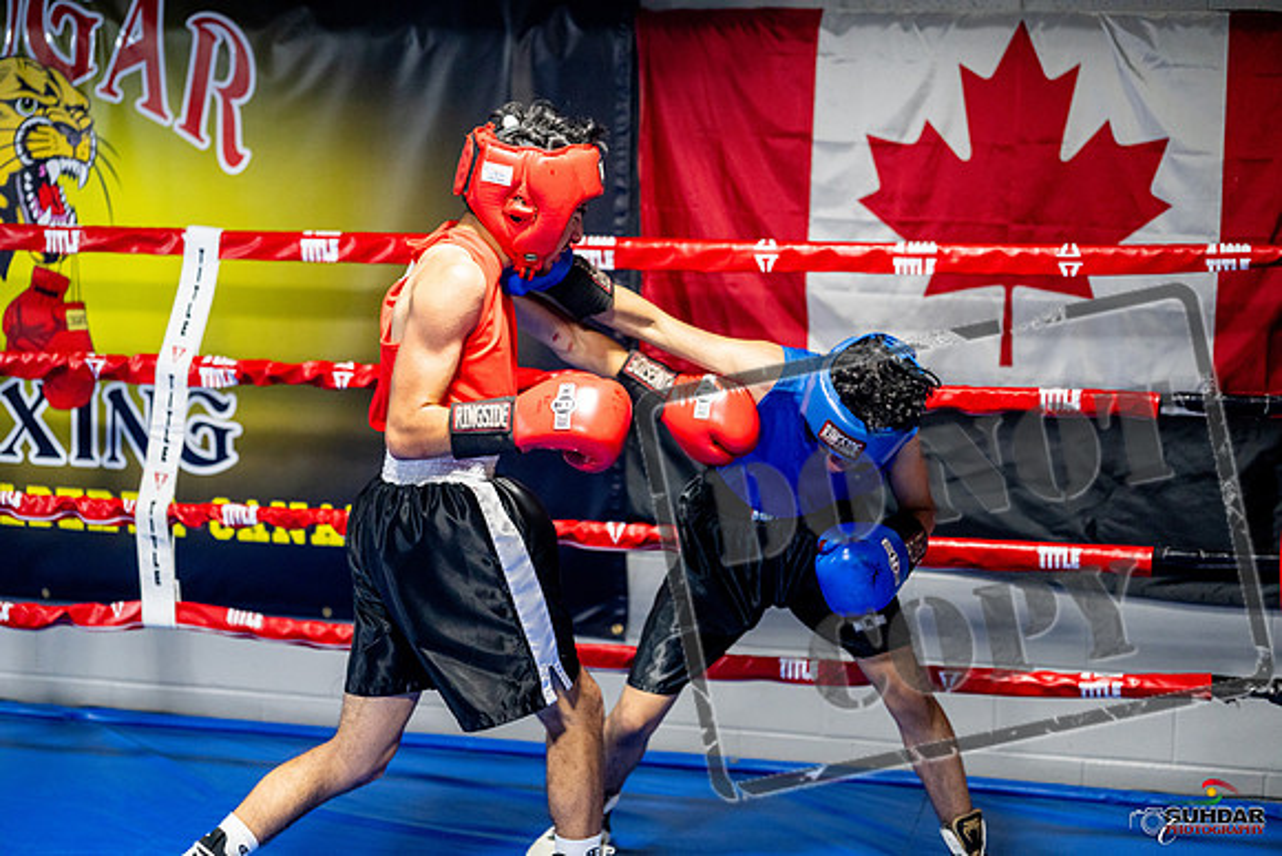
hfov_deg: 29.6
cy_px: 428
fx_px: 2422
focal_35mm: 68
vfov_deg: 20.0
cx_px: 641
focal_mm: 68
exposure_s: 1/800
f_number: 2
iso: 4000
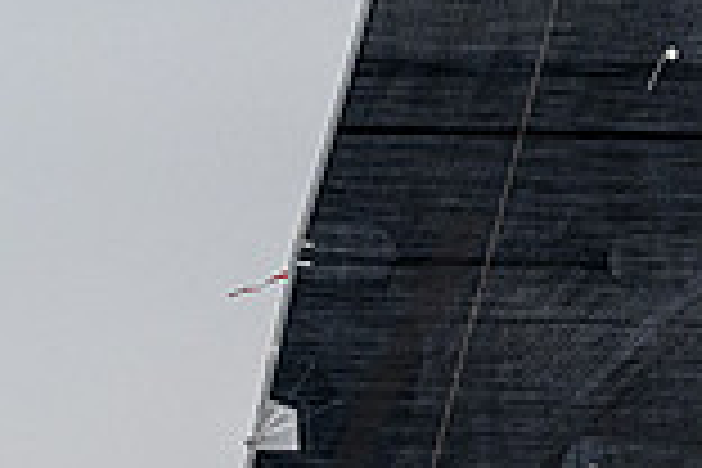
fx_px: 11933
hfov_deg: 3.4
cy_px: 814
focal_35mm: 612
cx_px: 1115
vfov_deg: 2.2
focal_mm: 140
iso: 1250
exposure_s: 1/4000
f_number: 10
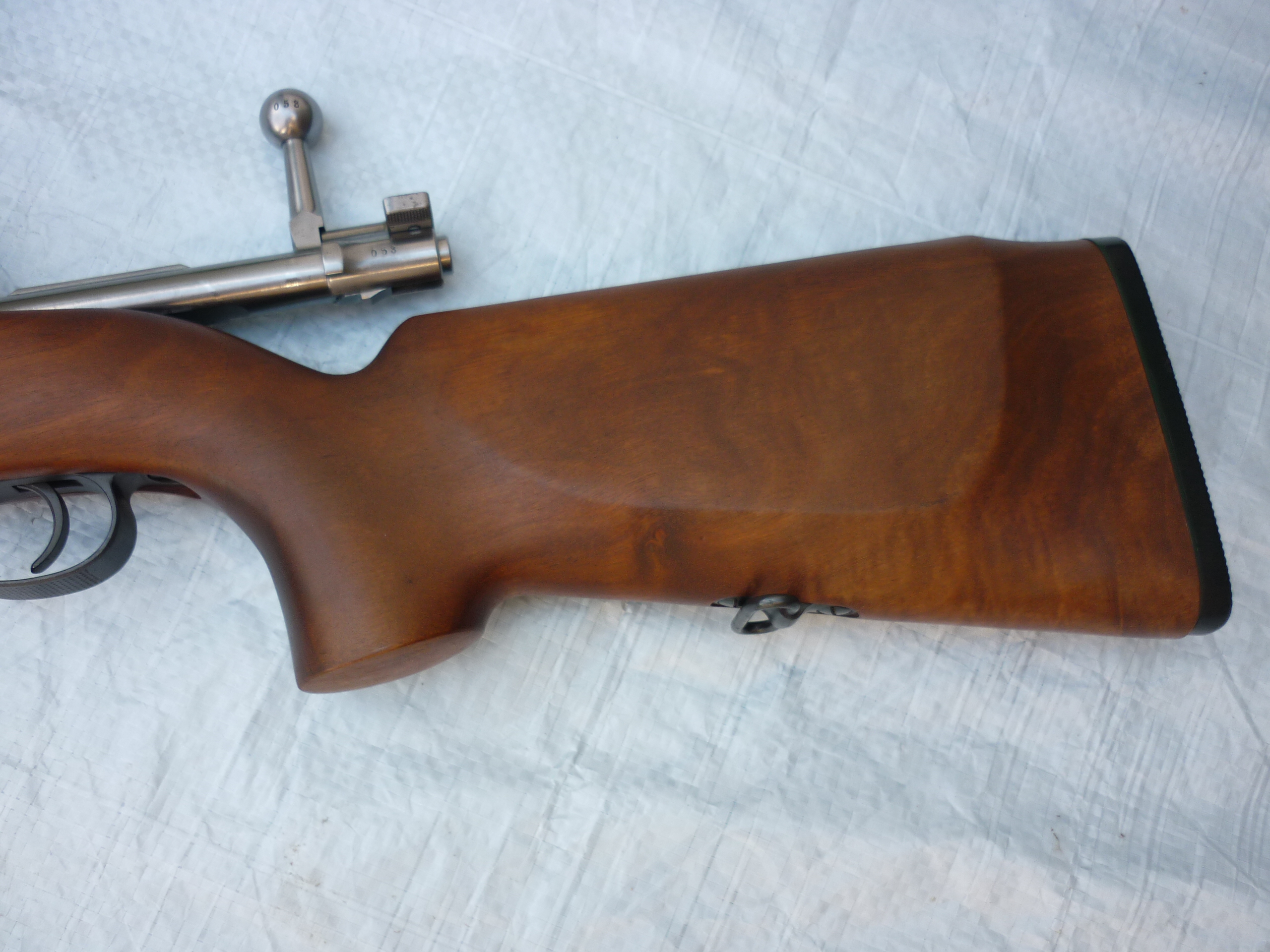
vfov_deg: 42.9
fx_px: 1211
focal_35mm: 33
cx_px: 635
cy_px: 476
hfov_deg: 55.4
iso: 80
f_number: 2.8
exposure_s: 1/60
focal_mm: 5.5
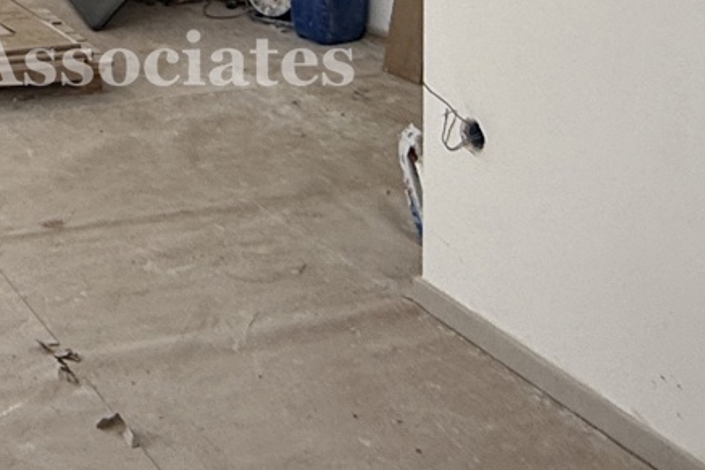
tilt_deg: -2.1
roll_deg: +0.4
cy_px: -289
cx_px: -55
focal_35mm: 64
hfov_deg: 28.7
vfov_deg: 18.2
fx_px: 1253
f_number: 2.2
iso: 50
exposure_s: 1/169
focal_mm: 2.22
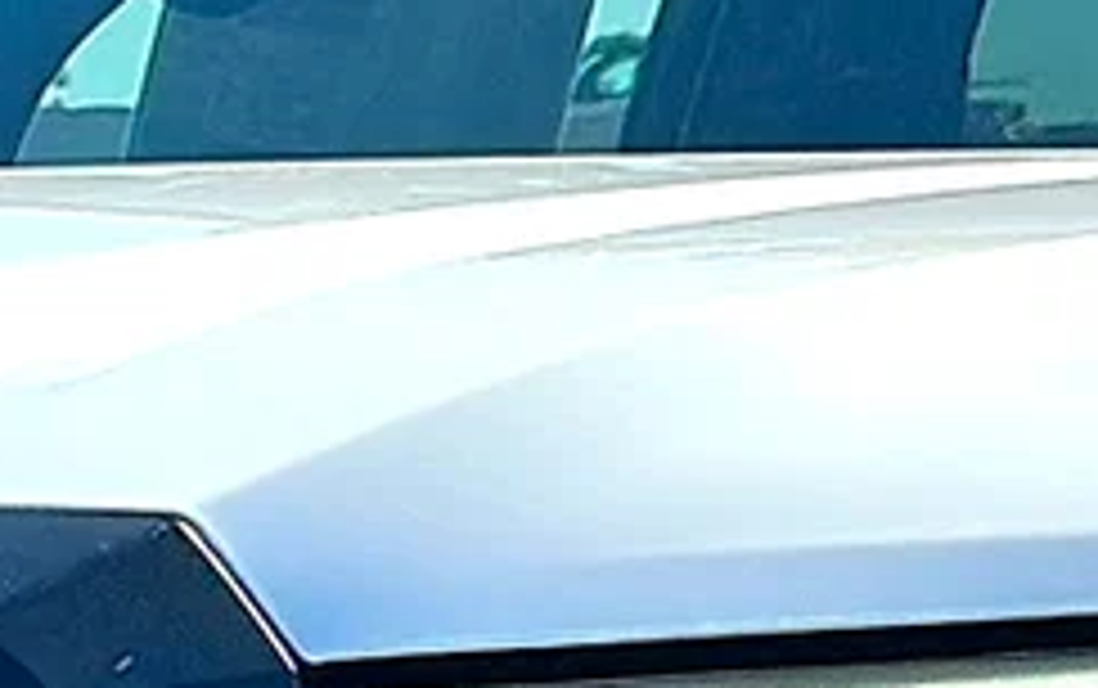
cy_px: 857
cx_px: 1094
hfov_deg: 8.0
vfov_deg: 5.0
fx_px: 7817
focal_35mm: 261
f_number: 1.78
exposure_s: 1/3279
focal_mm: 6.86
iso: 64
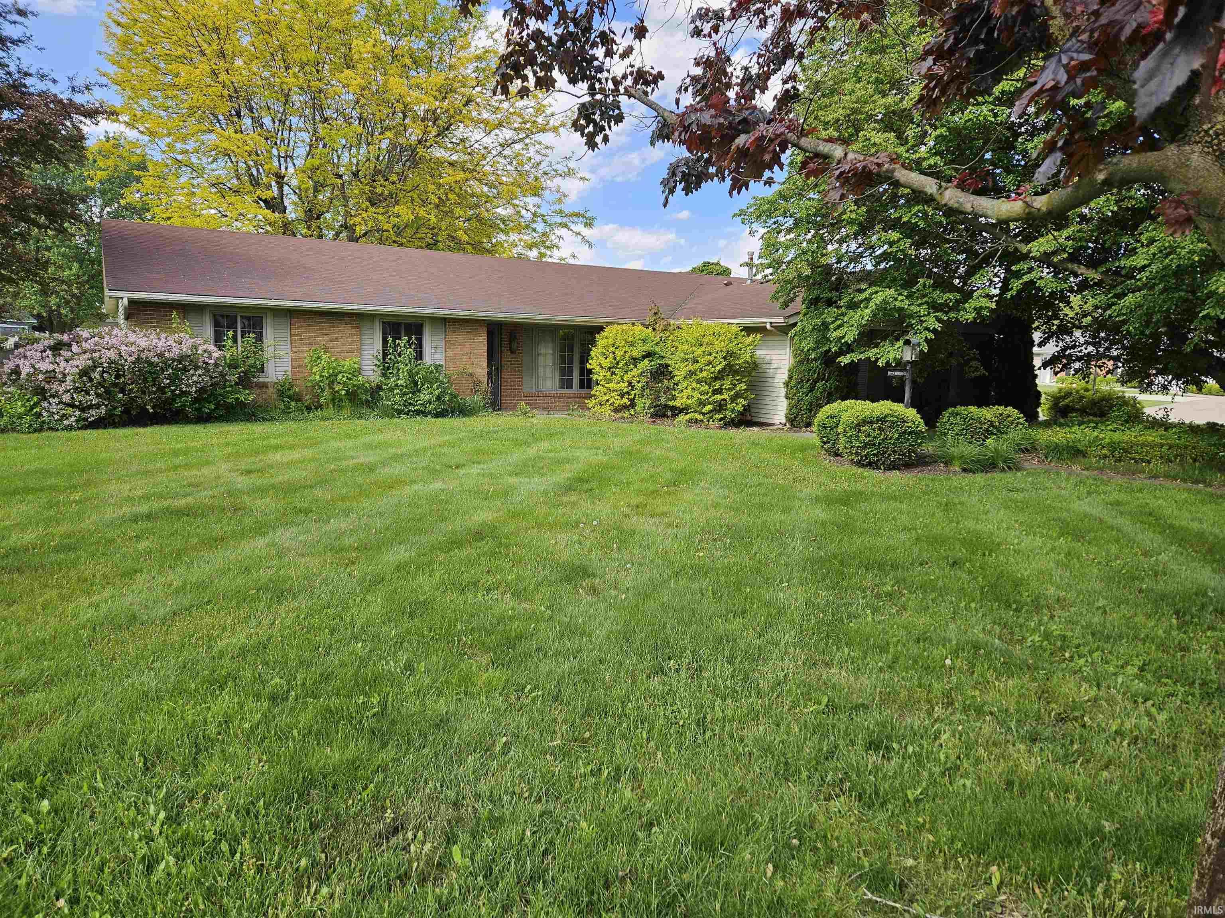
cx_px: 612
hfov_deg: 73.9
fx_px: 814
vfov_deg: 58.9
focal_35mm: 23
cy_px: 459
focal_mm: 5.4
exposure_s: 1/616
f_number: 1.8
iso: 25
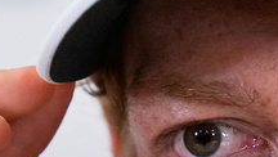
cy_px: 255
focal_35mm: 2972
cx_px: 314
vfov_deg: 0.4
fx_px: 21930
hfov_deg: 0.7
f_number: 2.8
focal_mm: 400
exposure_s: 1/500
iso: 2000
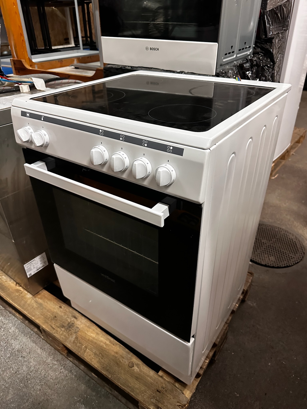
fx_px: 284
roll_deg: +0.1
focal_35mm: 24
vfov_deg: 71.6
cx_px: 154
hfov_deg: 56.8
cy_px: 204
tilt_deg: -32.4
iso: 640
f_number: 1.78
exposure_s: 1/33
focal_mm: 6.86
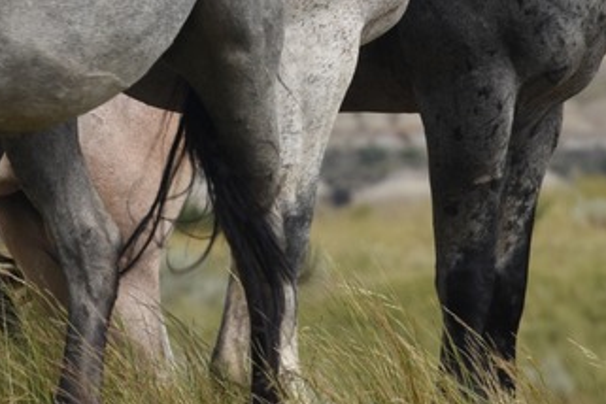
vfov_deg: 1.5
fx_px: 15721
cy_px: -129
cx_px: 256
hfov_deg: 2.2
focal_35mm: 934
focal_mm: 300
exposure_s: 1/500
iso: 320
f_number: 11
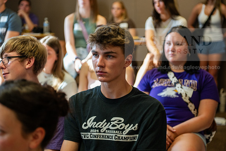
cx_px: 113
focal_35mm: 70
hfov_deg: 28.8
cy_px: 76
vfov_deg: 19.5
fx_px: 440
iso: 1000
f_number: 3.2
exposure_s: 1/250
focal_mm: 70
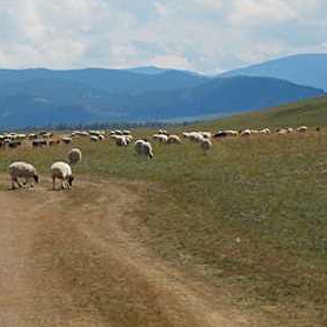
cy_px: 140
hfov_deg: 8.1
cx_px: -98
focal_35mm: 213
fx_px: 2276
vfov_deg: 8.2
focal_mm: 58
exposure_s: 1/2500
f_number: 5.6
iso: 400
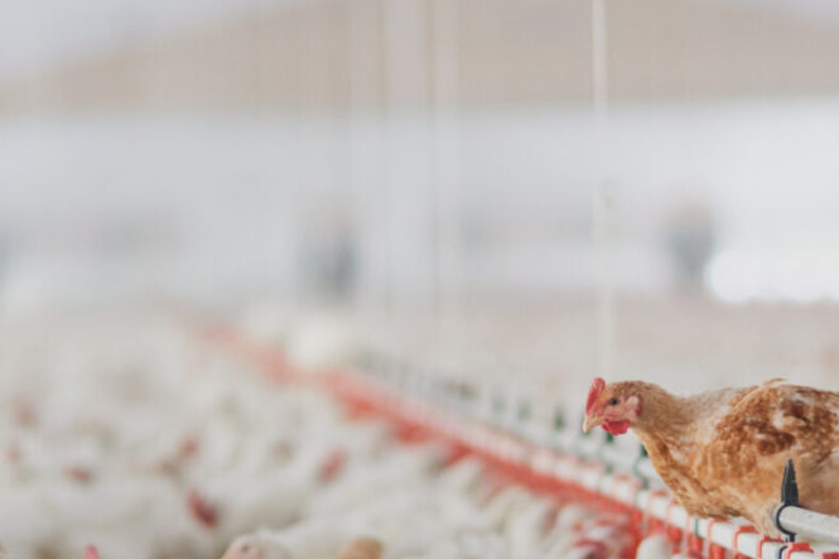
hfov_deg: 9.9
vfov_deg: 6.6
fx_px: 4823
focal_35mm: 207
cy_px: 389
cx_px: 630
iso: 800
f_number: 1.6
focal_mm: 85
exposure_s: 1/160
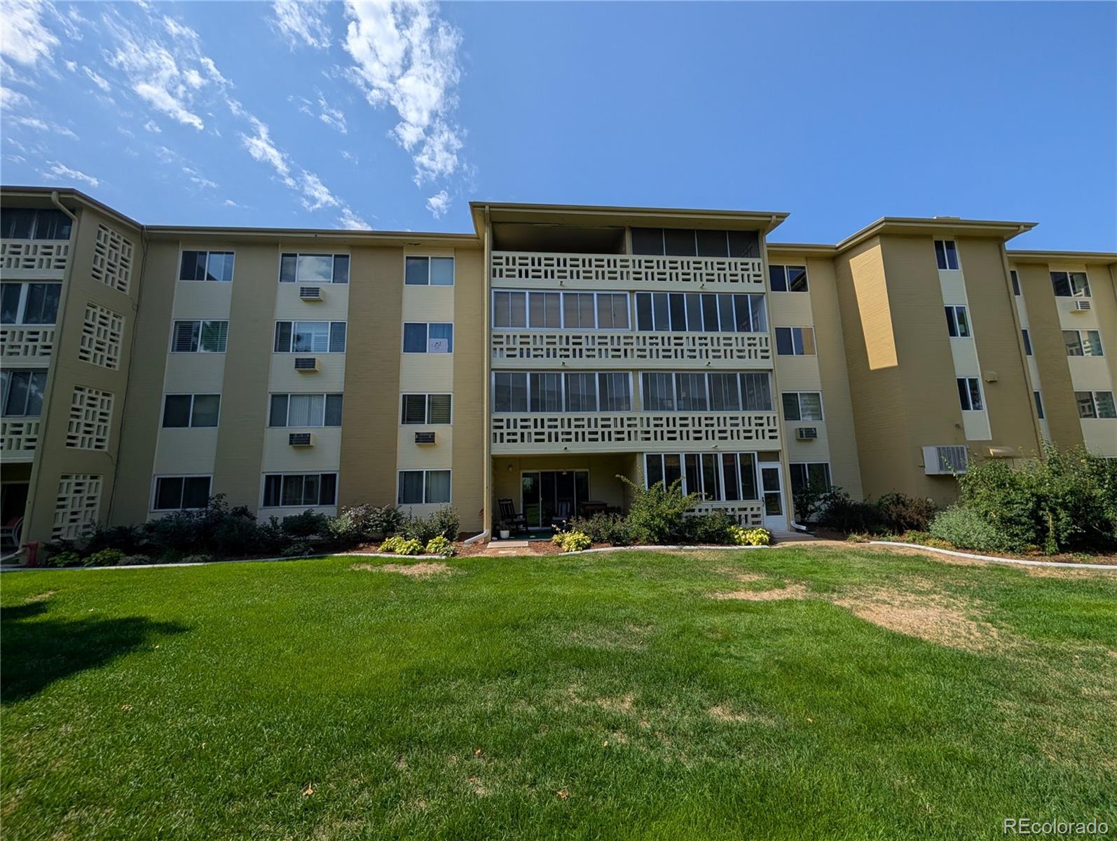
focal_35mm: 12
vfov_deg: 94.6
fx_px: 388
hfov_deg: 110.5
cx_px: 558
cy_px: 420
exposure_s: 1/4505
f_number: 1.7
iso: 51
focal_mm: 2.02
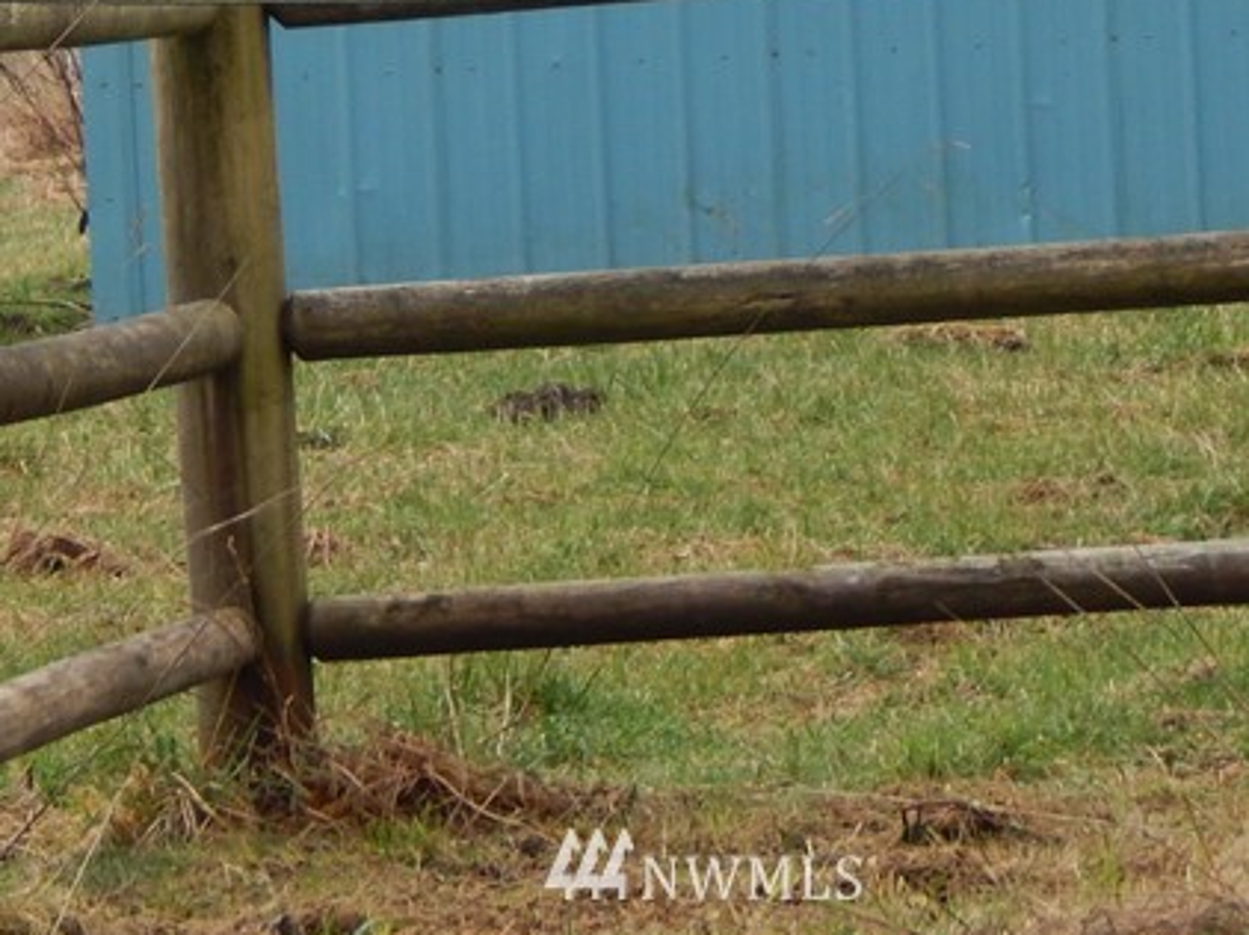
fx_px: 15939
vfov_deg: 3.4
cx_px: 710
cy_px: -160
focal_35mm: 442
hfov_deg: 4.5
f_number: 5.3
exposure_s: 1/250
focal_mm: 32.8
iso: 180
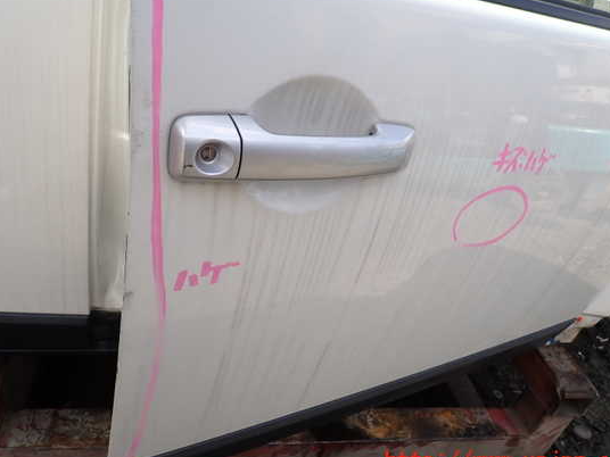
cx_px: 300
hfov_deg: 63.4
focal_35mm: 28
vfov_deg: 49.7
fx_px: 493
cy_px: 221
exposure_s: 1/640
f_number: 2.8
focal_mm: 4.5
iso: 100
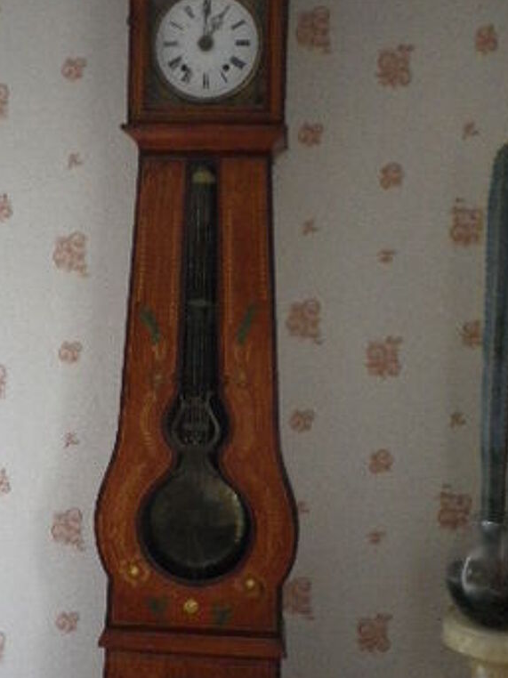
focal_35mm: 49
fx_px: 959
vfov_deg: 38.8
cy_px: 407
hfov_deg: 29.5
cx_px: 173
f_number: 3.5
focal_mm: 5.05
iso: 500
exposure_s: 1/50
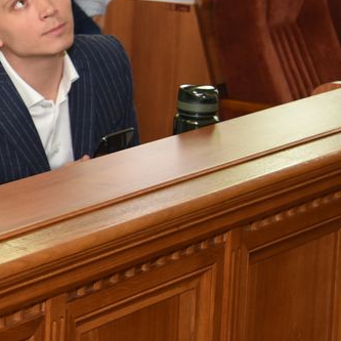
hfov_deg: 12.3
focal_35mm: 125
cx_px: -338
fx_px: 1393
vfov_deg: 13.9
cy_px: 88
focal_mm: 35
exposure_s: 1/200
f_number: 4
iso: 1000
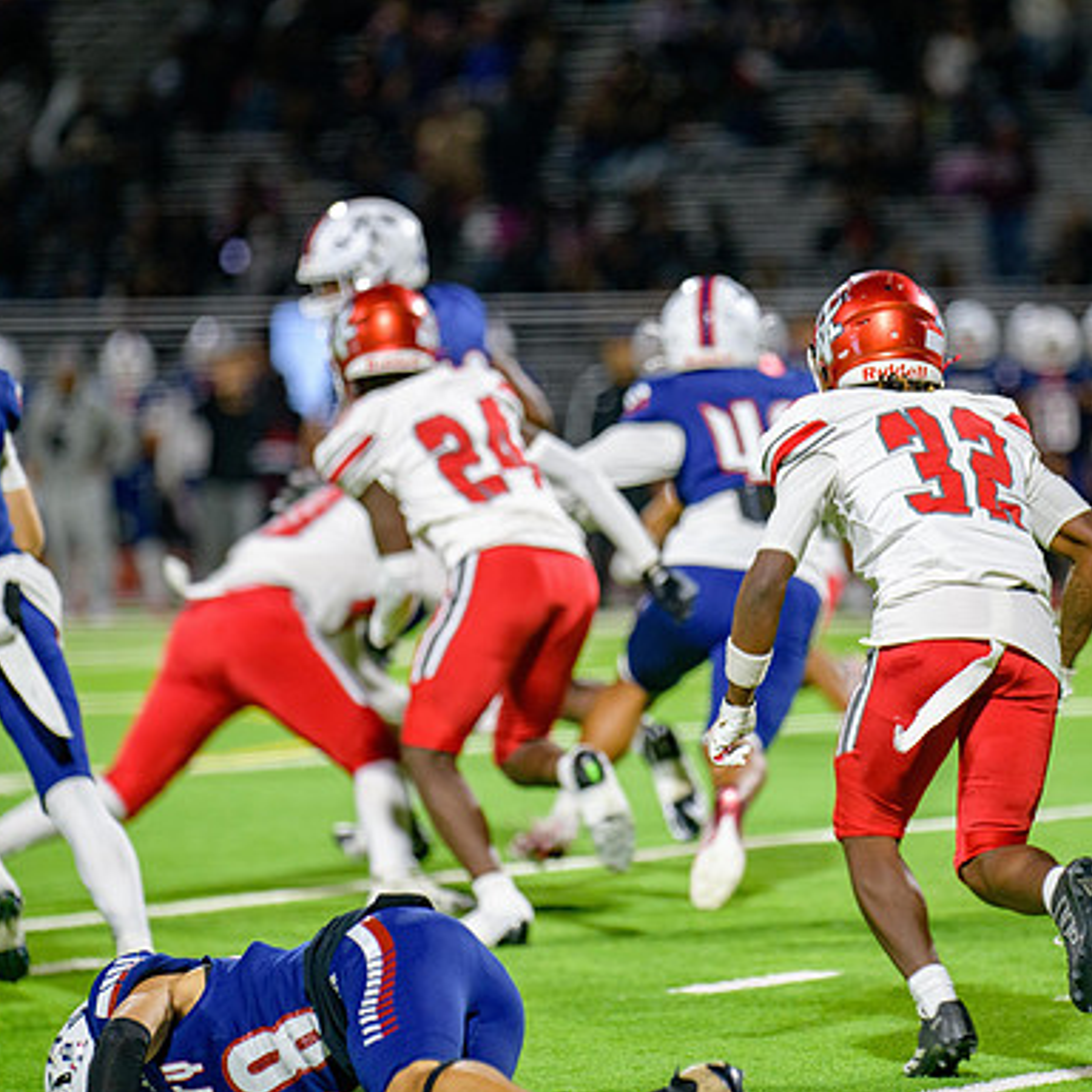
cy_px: 547
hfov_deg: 5.7
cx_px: 714
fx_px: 10993
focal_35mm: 308
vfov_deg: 5.7
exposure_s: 1/250
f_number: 2.8
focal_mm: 240
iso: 2000
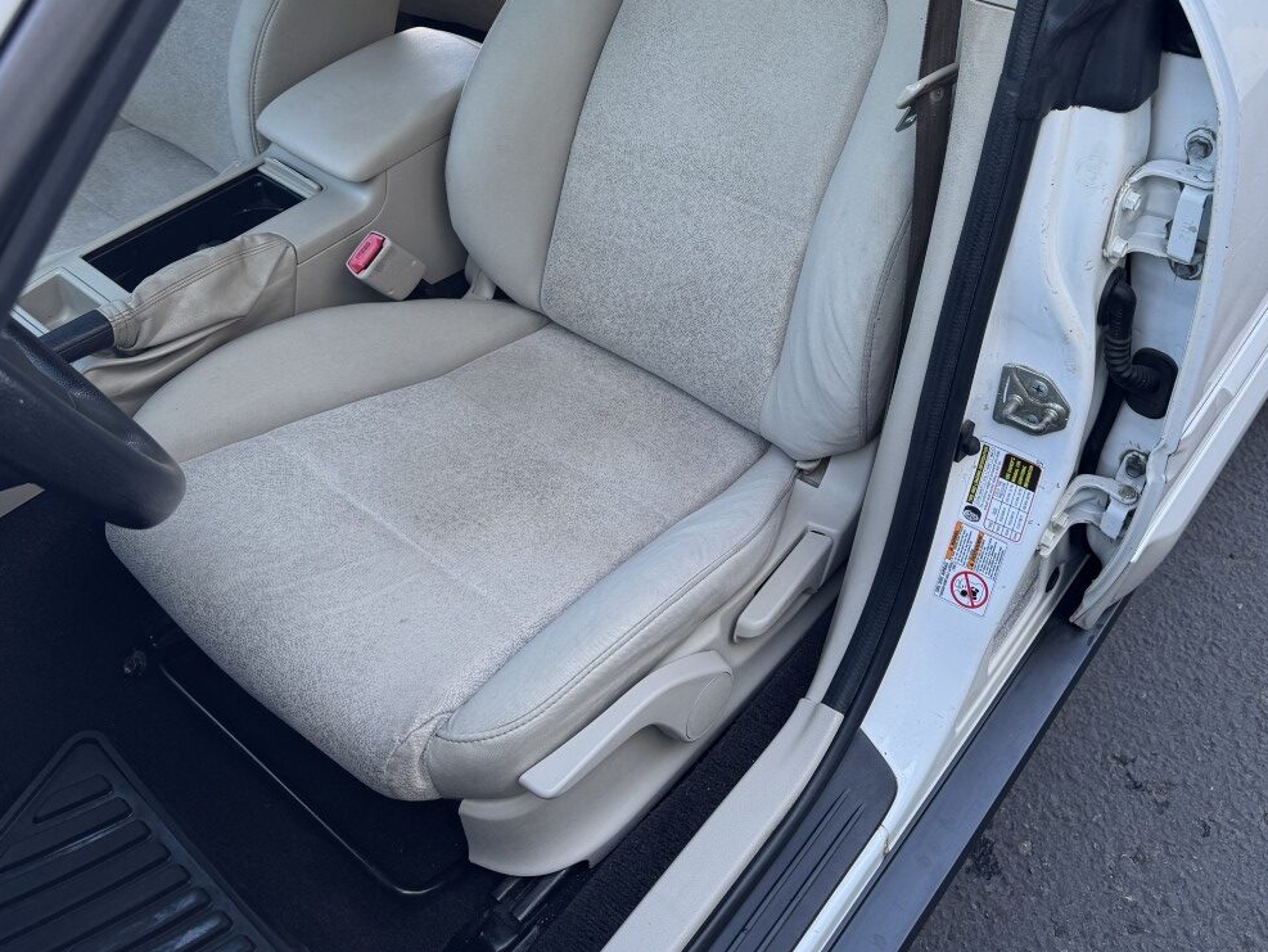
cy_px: 163
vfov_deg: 38.8
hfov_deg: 52.6
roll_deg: +1.1
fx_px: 1283
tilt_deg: -34.5
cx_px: 685
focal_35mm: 35
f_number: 1.78
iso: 64
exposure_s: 1/183
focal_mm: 6.76
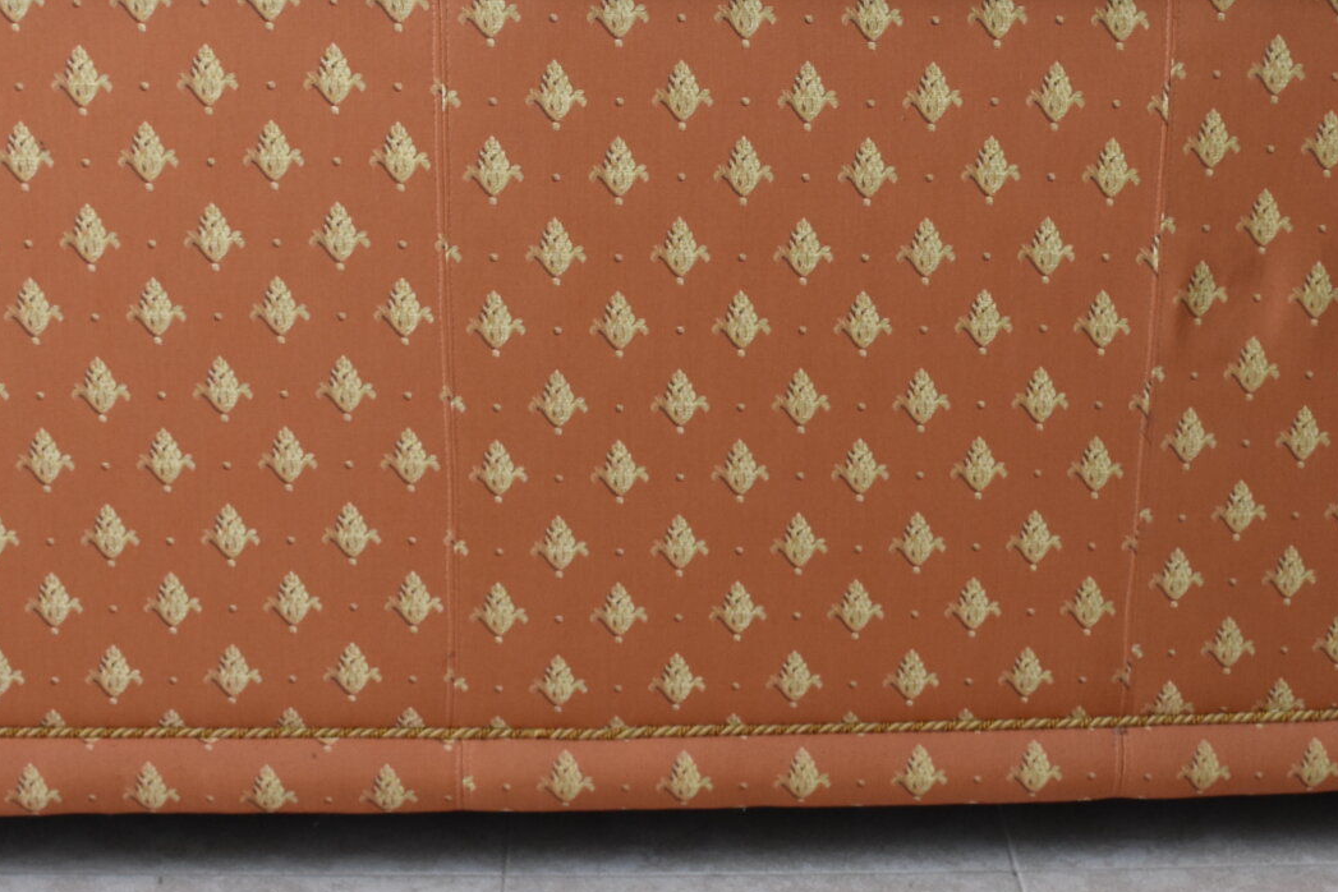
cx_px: 790
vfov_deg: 20.1
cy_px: 36
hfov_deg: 30.4
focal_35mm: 66
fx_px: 2453
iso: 800
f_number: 4.5
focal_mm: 18
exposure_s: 1/80
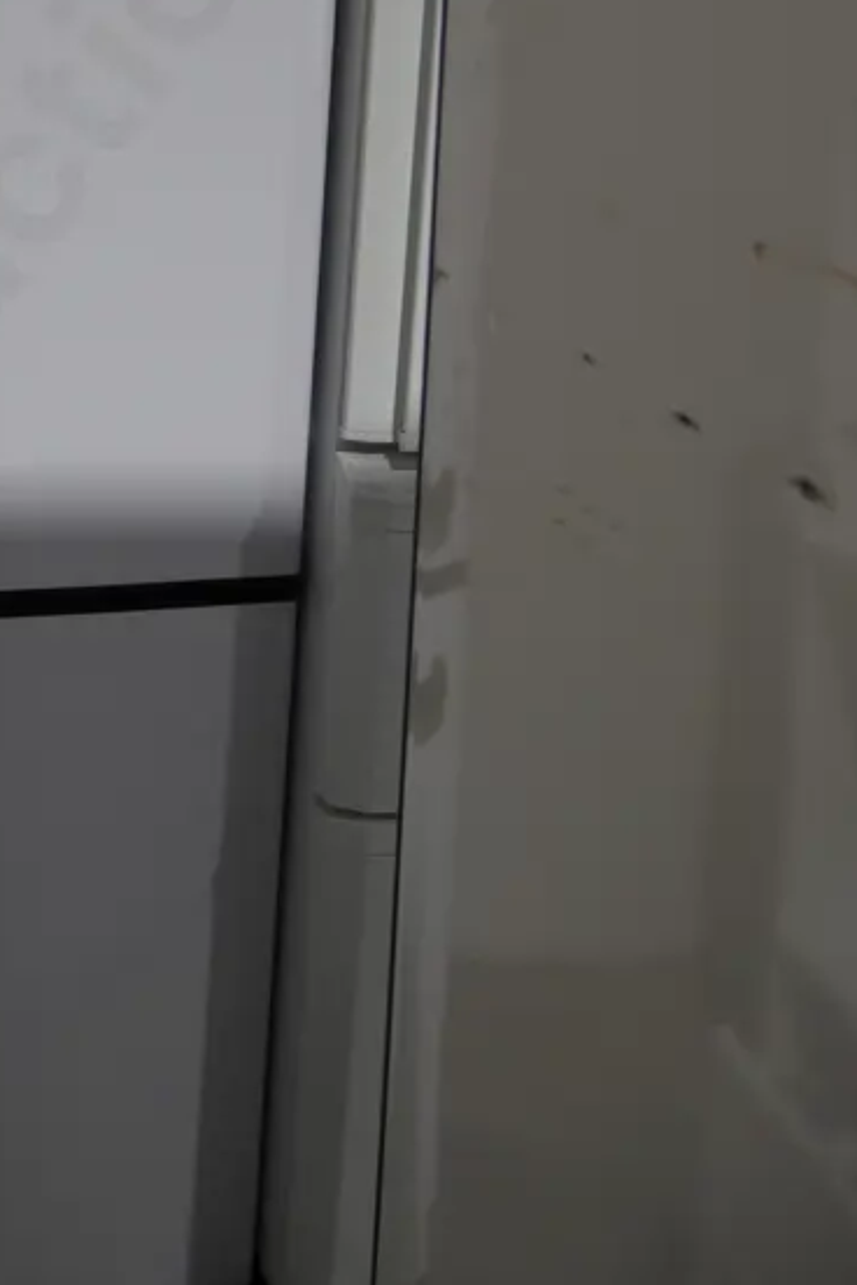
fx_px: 1928
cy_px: 265
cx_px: -31
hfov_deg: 23.8
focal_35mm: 54
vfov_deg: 35.7
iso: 200
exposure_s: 1/80
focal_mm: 14
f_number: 3.5
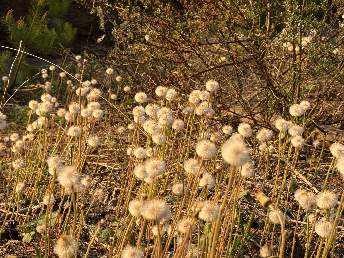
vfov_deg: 12.3
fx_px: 1193
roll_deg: -28.3
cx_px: 172
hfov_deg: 16.4
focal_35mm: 120
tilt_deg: -23.3
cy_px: 129
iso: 50
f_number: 2.8
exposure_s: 1/307
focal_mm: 15.66
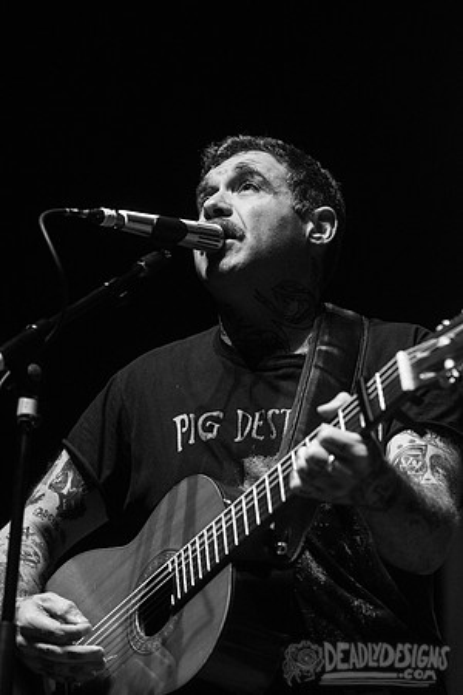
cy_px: 348
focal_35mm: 110
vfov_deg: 18.6
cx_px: 232
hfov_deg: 12.5
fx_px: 2122
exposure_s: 1/125
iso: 6400
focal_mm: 110
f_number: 4
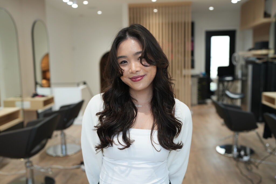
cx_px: 138
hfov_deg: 54.4
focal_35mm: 35
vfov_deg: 37.9
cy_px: 92
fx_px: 268
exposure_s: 1/320
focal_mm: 35
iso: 1000
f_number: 2.5
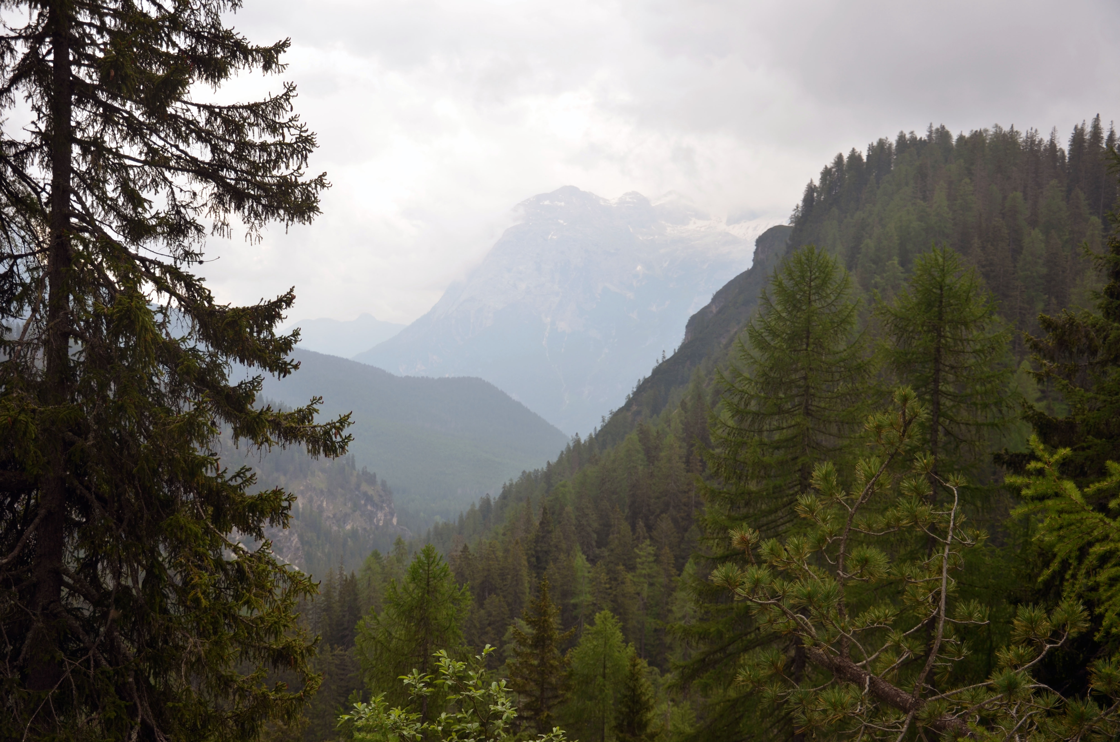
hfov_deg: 41.2
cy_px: 371
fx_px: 1490
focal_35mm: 48
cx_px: 560
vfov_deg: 28.0
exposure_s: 1/250
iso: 100
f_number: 4.5
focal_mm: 32
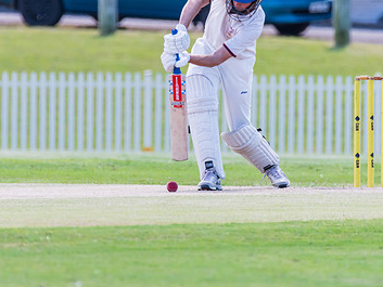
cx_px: 208
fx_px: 13437
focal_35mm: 1214
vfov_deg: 1.2
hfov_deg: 1.6
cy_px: 86
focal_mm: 600
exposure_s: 1/800
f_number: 6.3
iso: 640
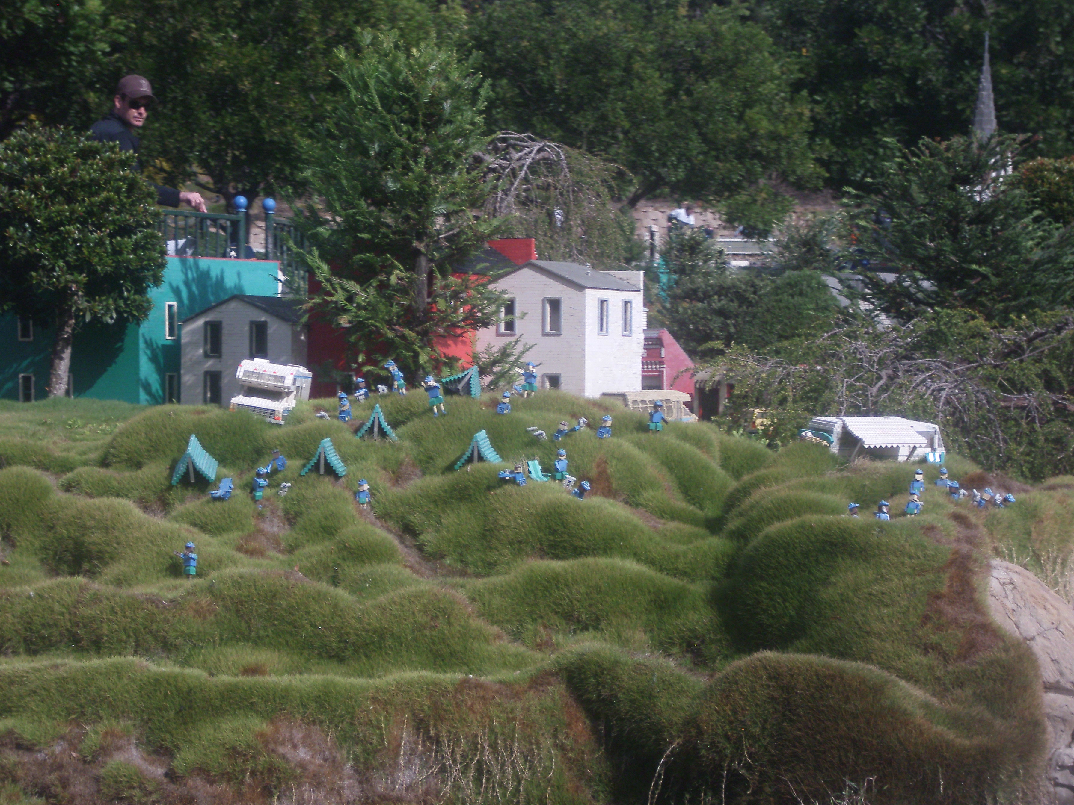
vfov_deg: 13.0
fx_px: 3537
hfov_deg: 17.3
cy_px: 402
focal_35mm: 114
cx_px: 537
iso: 125
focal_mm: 18.9
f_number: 14.1
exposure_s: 1/105
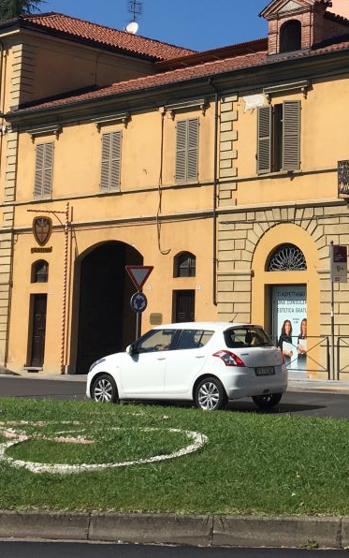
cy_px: 125
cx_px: 347
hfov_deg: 19.2
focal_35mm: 66
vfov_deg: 30.4
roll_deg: -0.6
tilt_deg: +10.0
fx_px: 1003
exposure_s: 1/2262
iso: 25
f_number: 2.2
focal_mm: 4.15
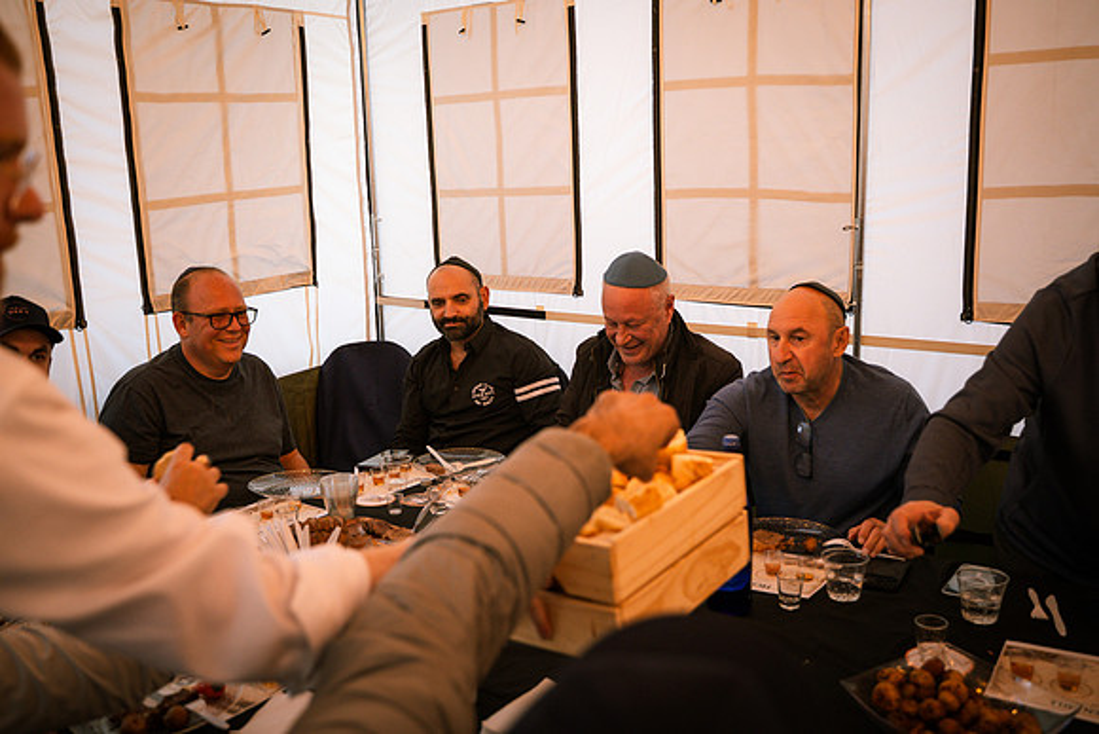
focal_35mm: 33
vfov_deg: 40.0
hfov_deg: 57.2
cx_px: 550
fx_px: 1008
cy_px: 367
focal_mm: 33
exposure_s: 1/160
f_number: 3.2
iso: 1250
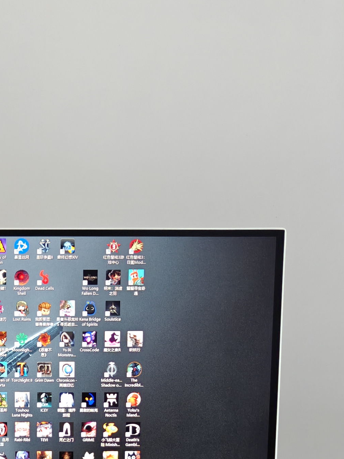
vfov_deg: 25.0
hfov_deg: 20.6
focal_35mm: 70
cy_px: 552
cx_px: 46
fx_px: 928
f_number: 1.6
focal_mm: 6.06
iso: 640
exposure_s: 1/100
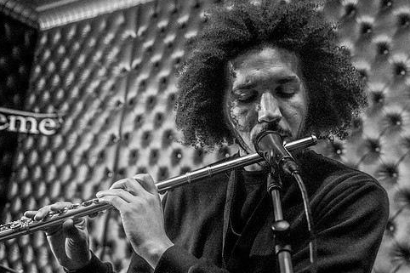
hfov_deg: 37.5
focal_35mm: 53
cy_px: 159
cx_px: 183
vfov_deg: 25.5
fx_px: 603
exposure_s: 1/200
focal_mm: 44
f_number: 4
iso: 6400
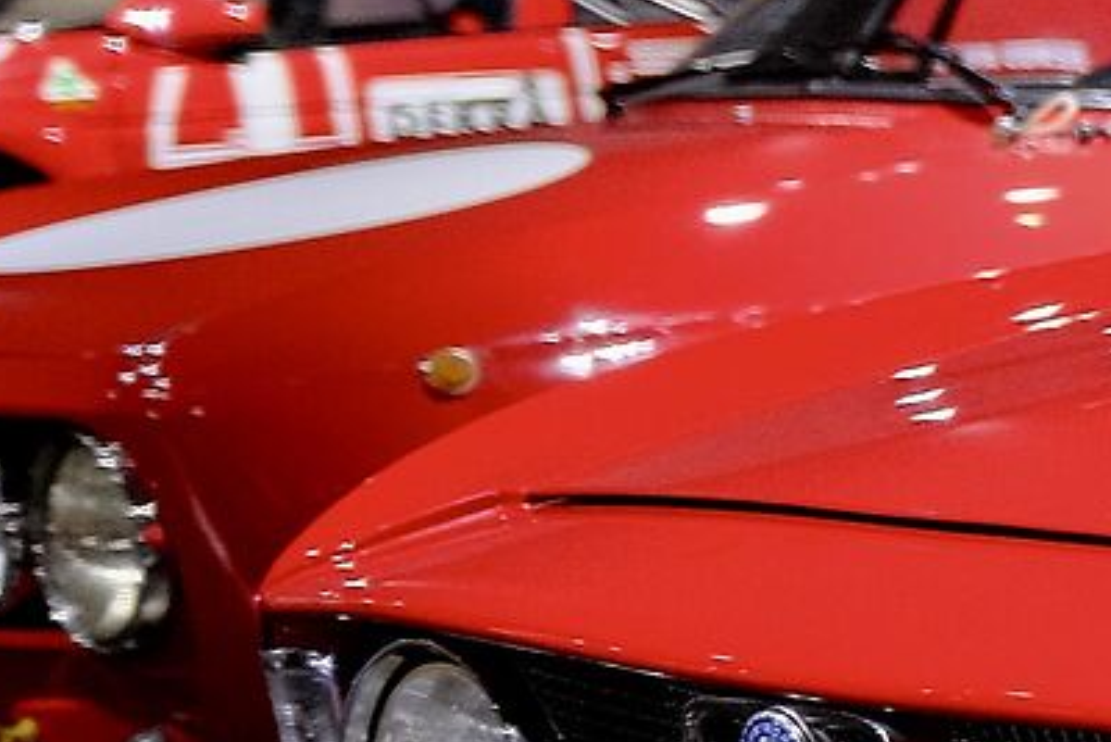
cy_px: 345
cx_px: 2183
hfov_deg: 14.4
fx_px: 3704
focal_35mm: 120
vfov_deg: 11.4
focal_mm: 13
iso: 800
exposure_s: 1/180
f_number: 1.4
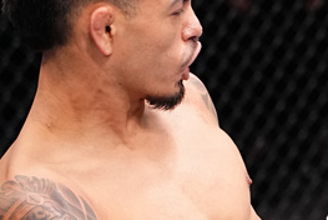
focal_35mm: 205
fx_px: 1870
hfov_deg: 9.5
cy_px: 264
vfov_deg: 6.7
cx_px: 589
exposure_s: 1/1250
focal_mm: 50
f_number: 2.2
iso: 2500
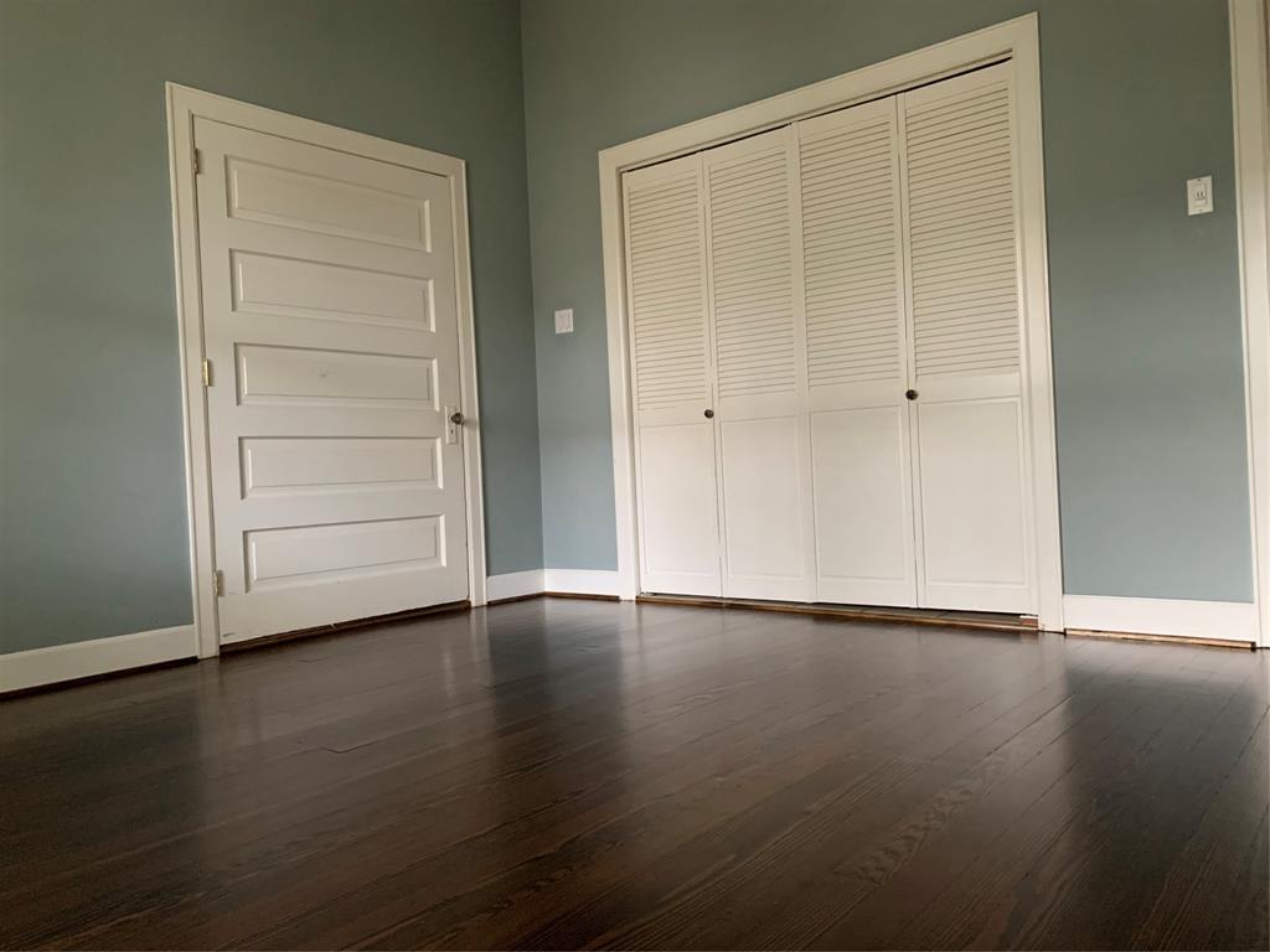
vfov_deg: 53.1
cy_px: 476
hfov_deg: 67.3
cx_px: 635
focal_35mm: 26
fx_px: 954
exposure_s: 1/40
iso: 400
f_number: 1.8
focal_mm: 4.25
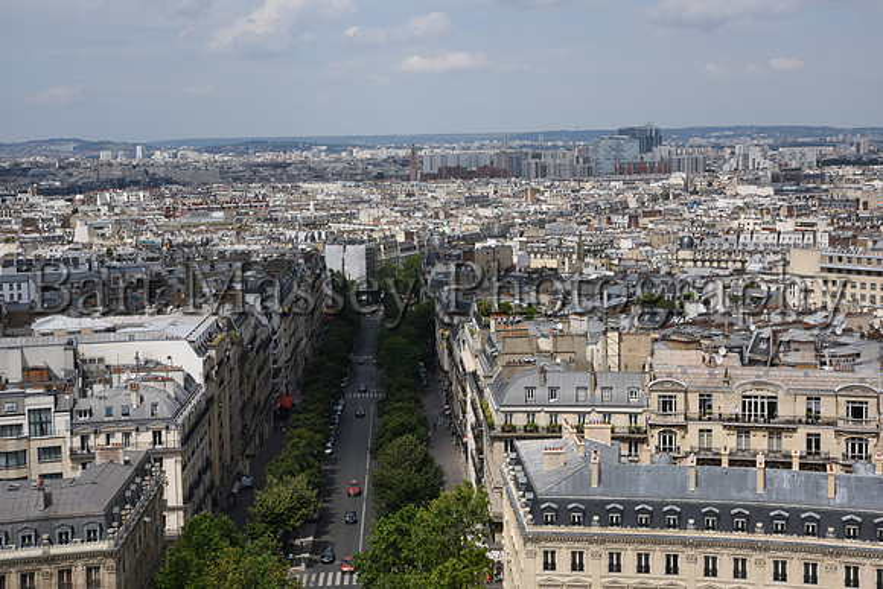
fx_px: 1349
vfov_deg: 24.6
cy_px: 294
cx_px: 442
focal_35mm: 55
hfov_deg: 36.2
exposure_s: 1/125
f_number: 20
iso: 160
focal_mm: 55
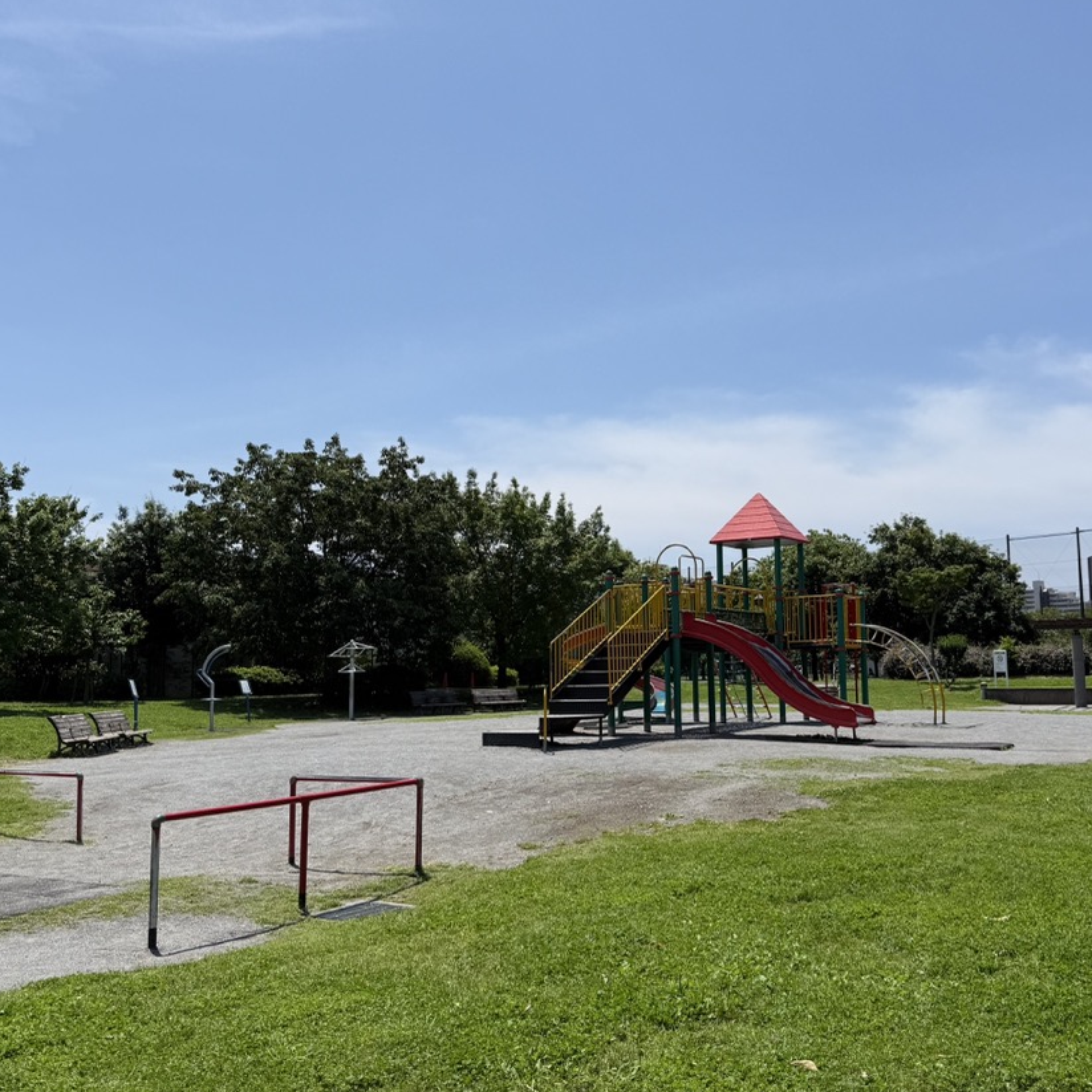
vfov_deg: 49.7
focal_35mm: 33
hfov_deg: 49.5
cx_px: 637
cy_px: 556
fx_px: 1178
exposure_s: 1/7353
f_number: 1.78
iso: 80
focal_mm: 6.76
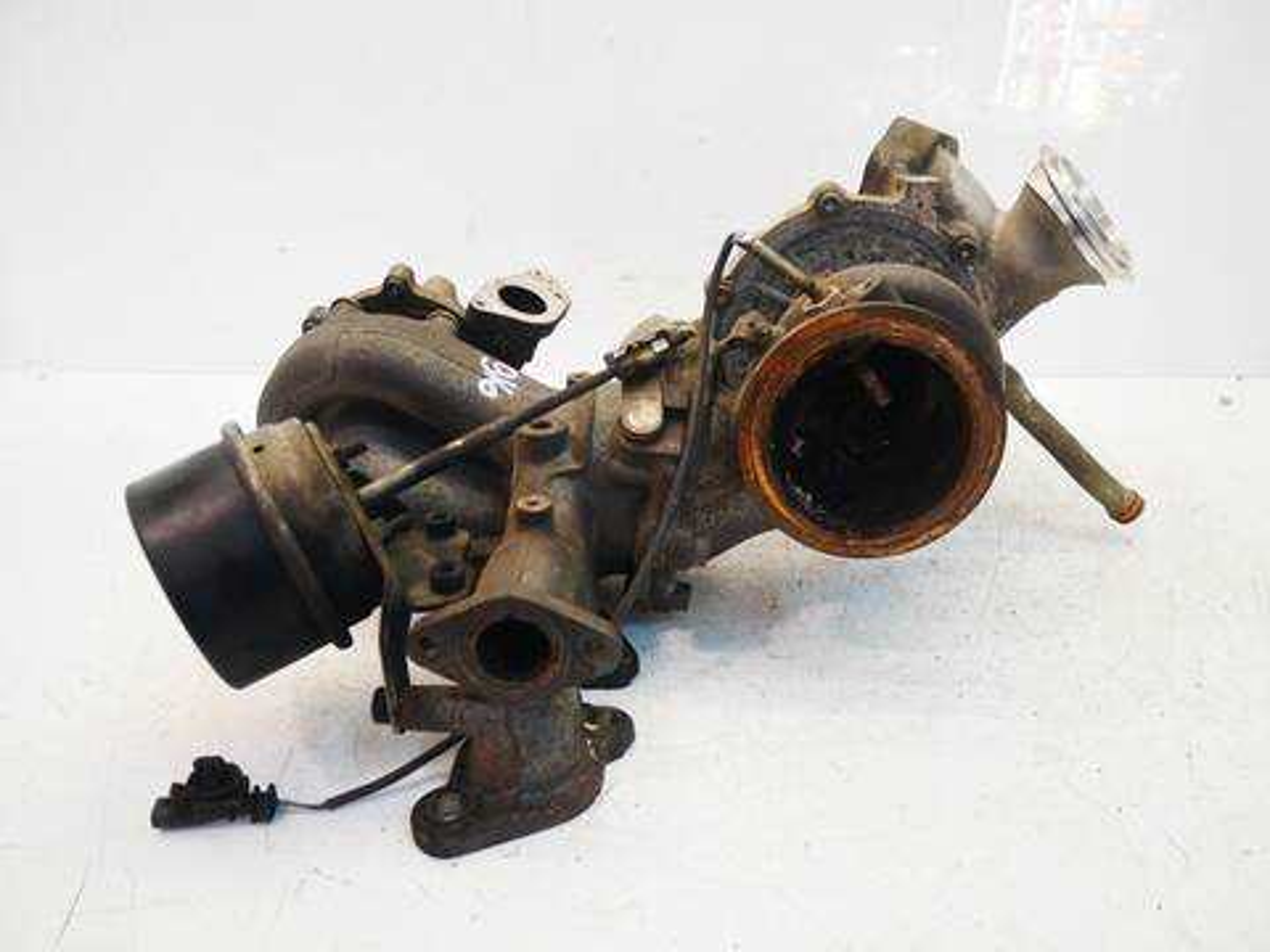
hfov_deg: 67.3
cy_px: 476
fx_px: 954
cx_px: 635
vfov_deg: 53.1
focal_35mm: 26
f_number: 3.6
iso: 500
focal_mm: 13
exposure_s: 1/60
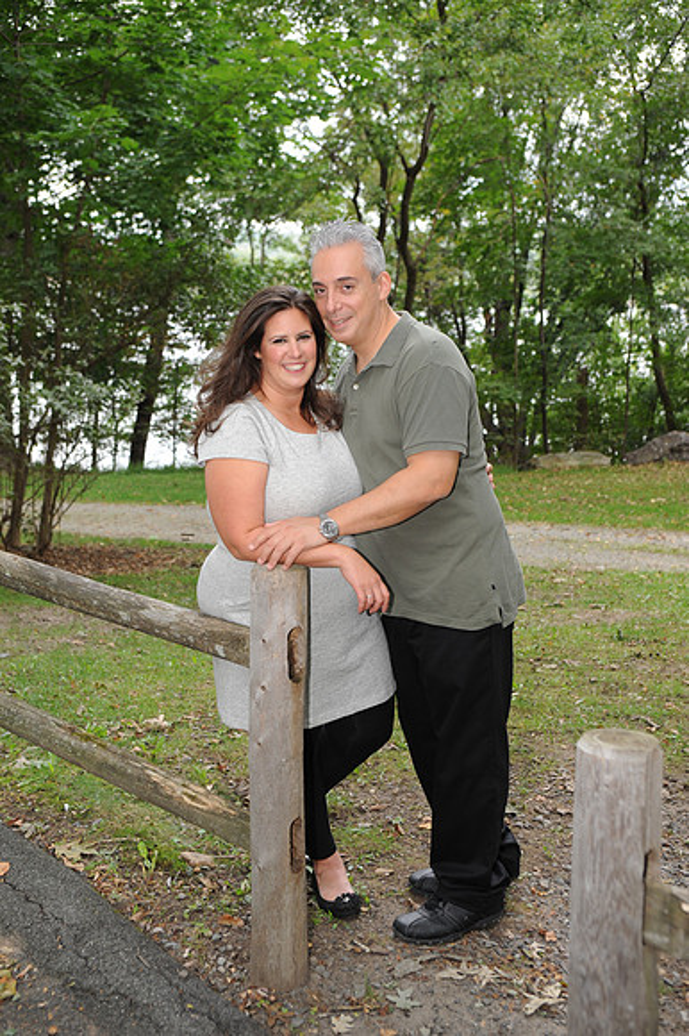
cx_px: 344
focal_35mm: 48
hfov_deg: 28.0
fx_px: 1380
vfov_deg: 41.1
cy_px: 518
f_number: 5.6
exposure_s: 1/125
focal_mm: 48
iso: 500
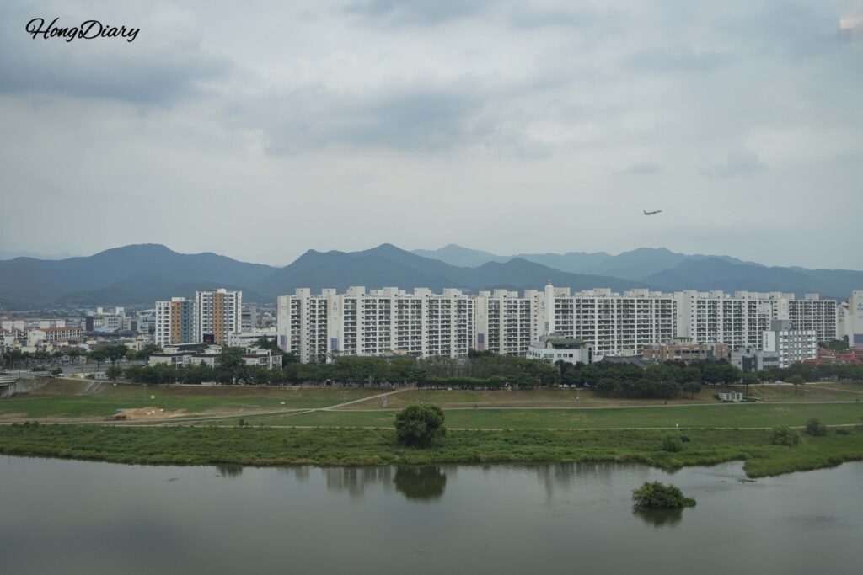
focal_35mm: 34
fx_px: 815
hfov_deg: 55.8
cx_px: 432
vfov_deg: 38.9
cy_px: 288
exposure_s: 1/160
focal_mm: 34
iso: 200
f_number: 4.5
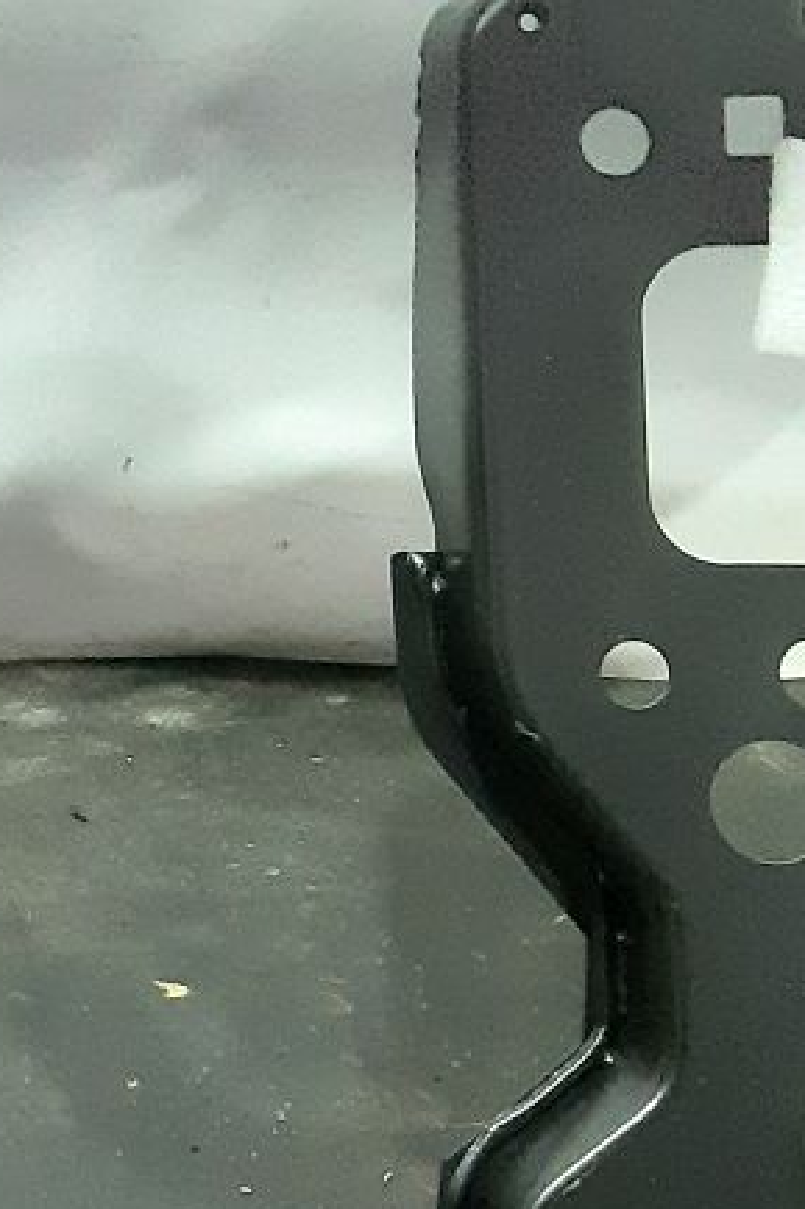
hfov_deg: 11.0
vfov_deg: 18.5
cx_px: -929
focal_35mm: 110
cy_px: 301
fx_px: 3692
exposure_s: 1/50
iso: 500
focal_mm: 3.93
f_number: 1.7
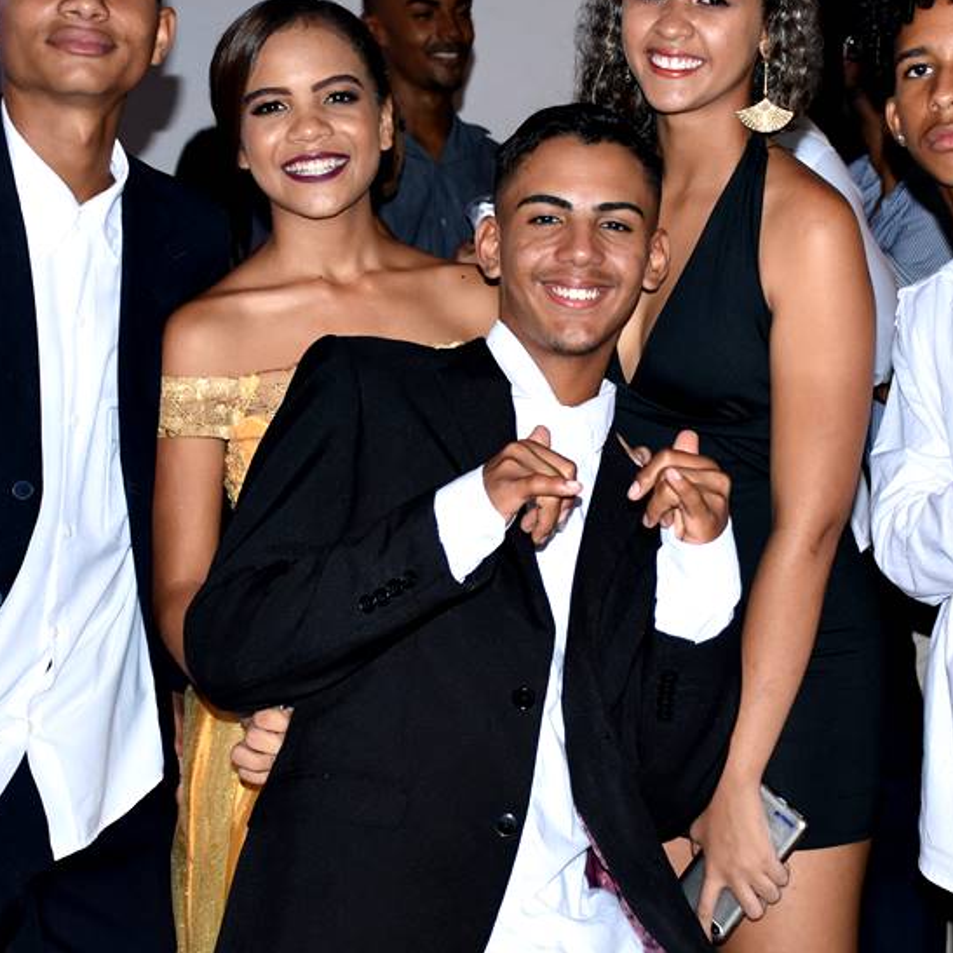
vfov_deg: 18.3
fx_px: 2959
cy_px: 481
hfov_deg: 18.3
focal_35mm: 95
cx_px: 615
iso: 800
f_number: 4.2
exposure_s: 1/80
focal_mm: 34
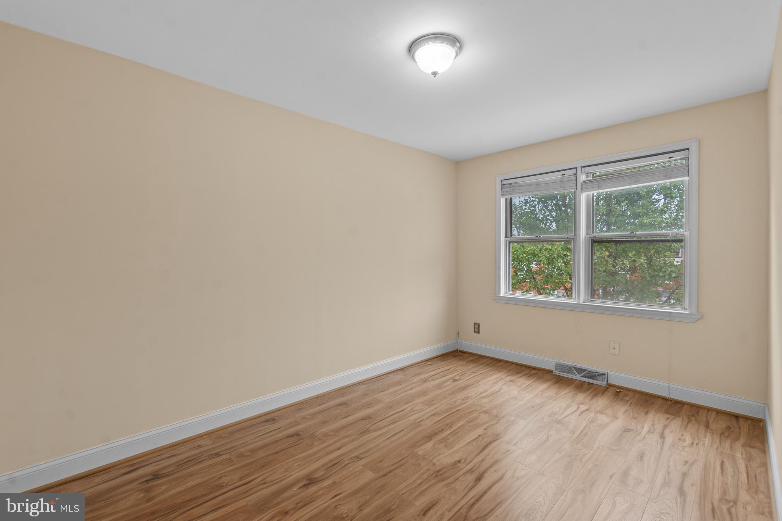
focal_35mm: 15
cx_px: 391
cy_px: 260
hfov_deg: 100.4
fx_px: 326
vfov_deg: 77.3
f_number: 9
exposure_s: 1/8
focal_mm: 10
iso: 100
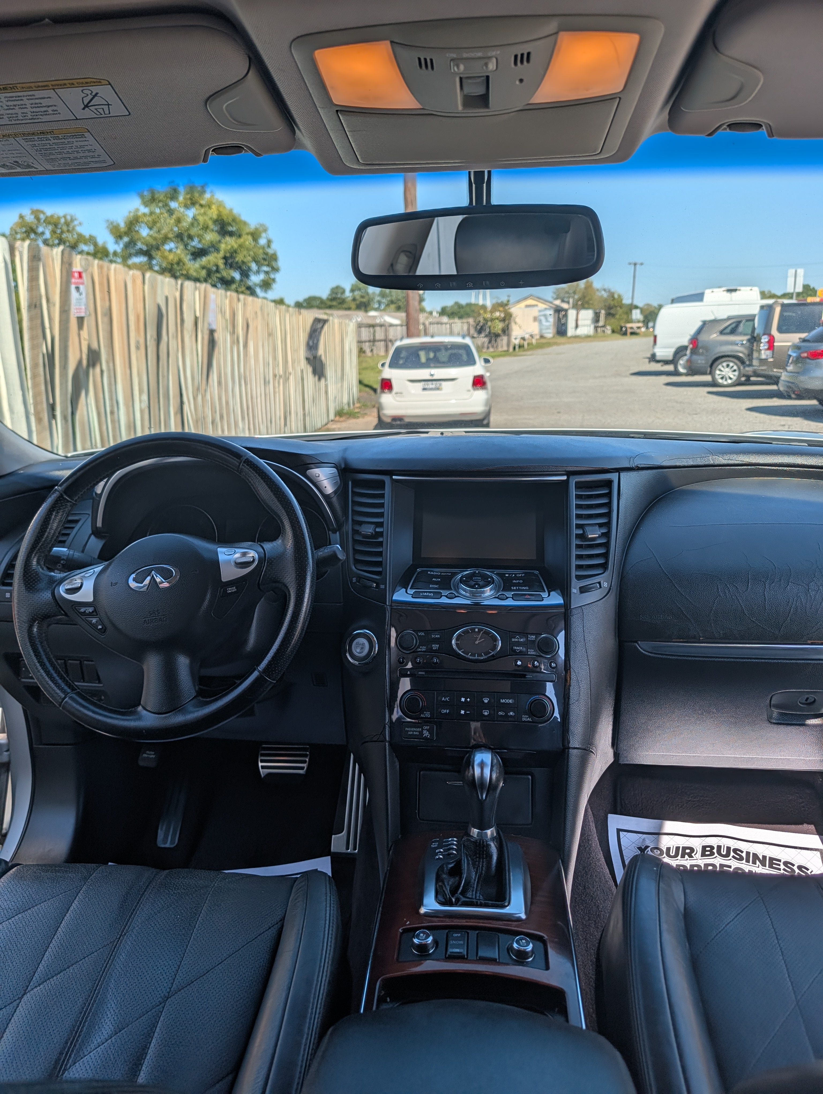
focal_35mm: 24
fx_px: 759
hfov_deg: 56.9
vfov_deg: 71.5
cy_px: 547
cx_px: 412
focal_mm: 6.9
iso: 20
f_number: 1.68
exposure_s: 1/1025
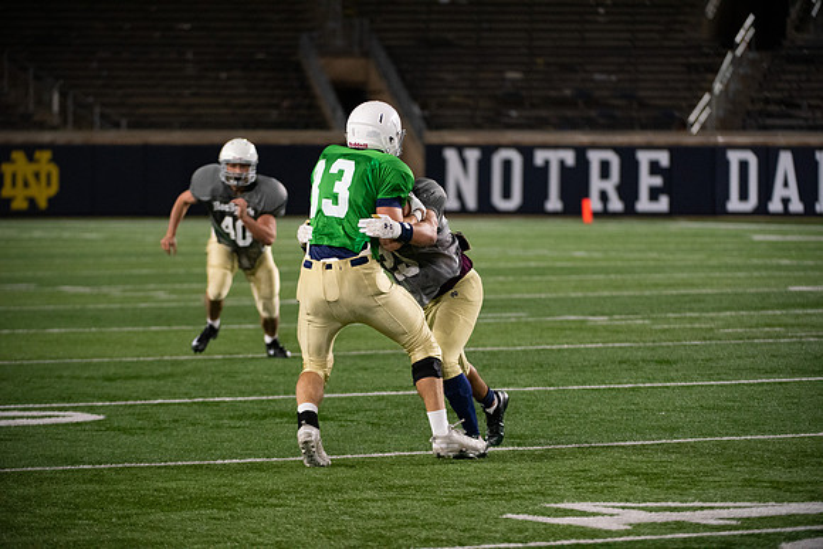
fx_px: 4573
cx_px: 412
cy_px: 274
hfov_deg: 10.3
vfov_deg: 6.9
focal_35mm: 200
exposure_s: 1/500
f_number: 4
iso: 4000
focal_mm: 200
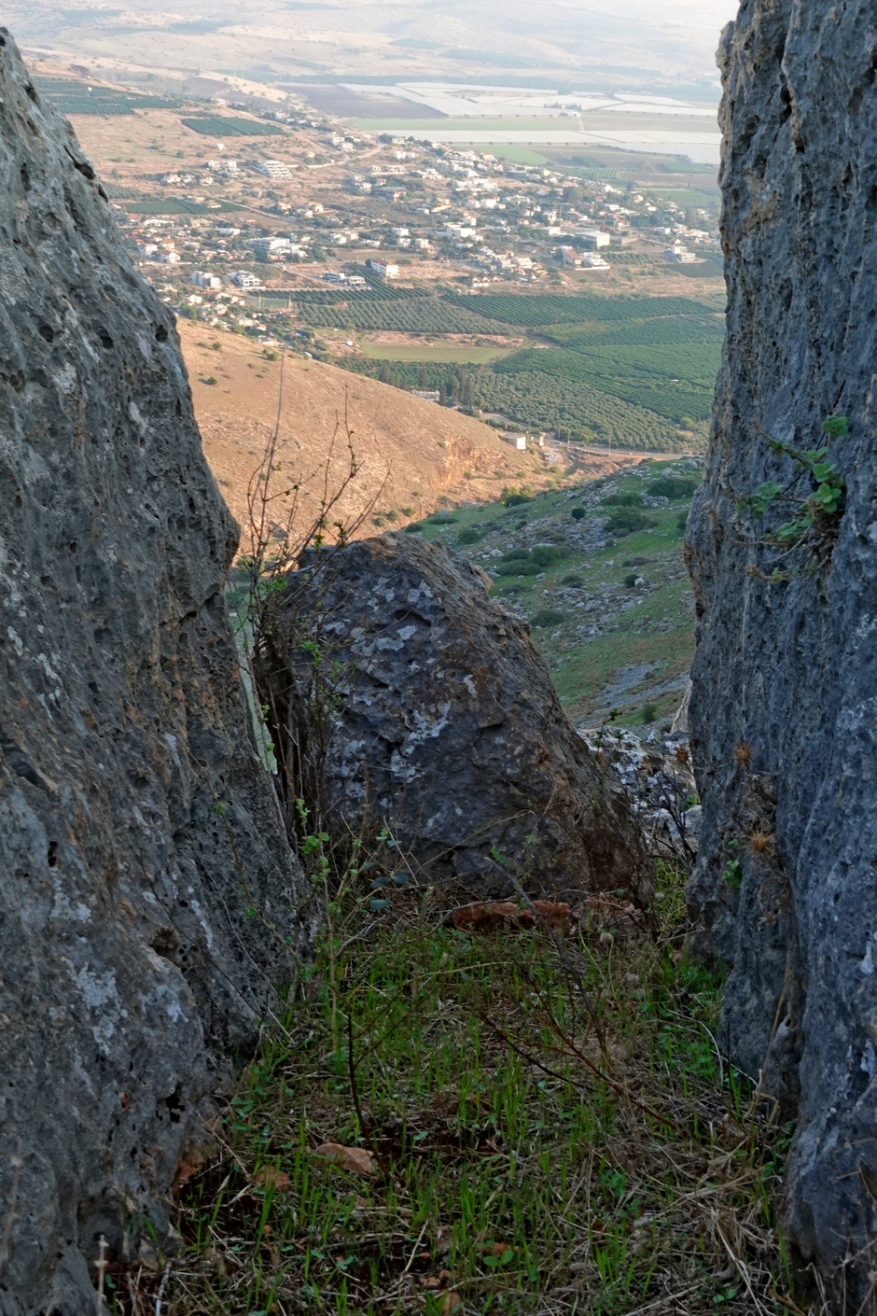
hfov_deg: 31.9
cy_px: 576
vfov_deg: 46.3
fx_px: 1535
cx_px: 451
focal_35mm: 42
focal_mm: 13.7
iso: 100
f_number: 9
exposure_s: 1/25
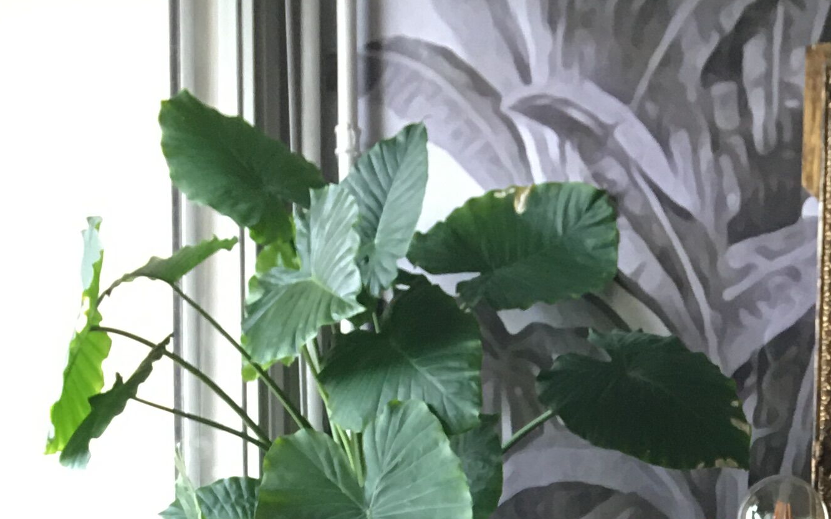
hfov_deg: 21.6
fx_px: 2106
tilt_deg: -2.2
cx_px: 805
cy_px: 1084
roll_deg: -0.3
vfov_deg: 12.2
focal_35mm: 93
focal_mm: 4.15
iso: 50
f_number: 2.2
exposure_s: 1/33
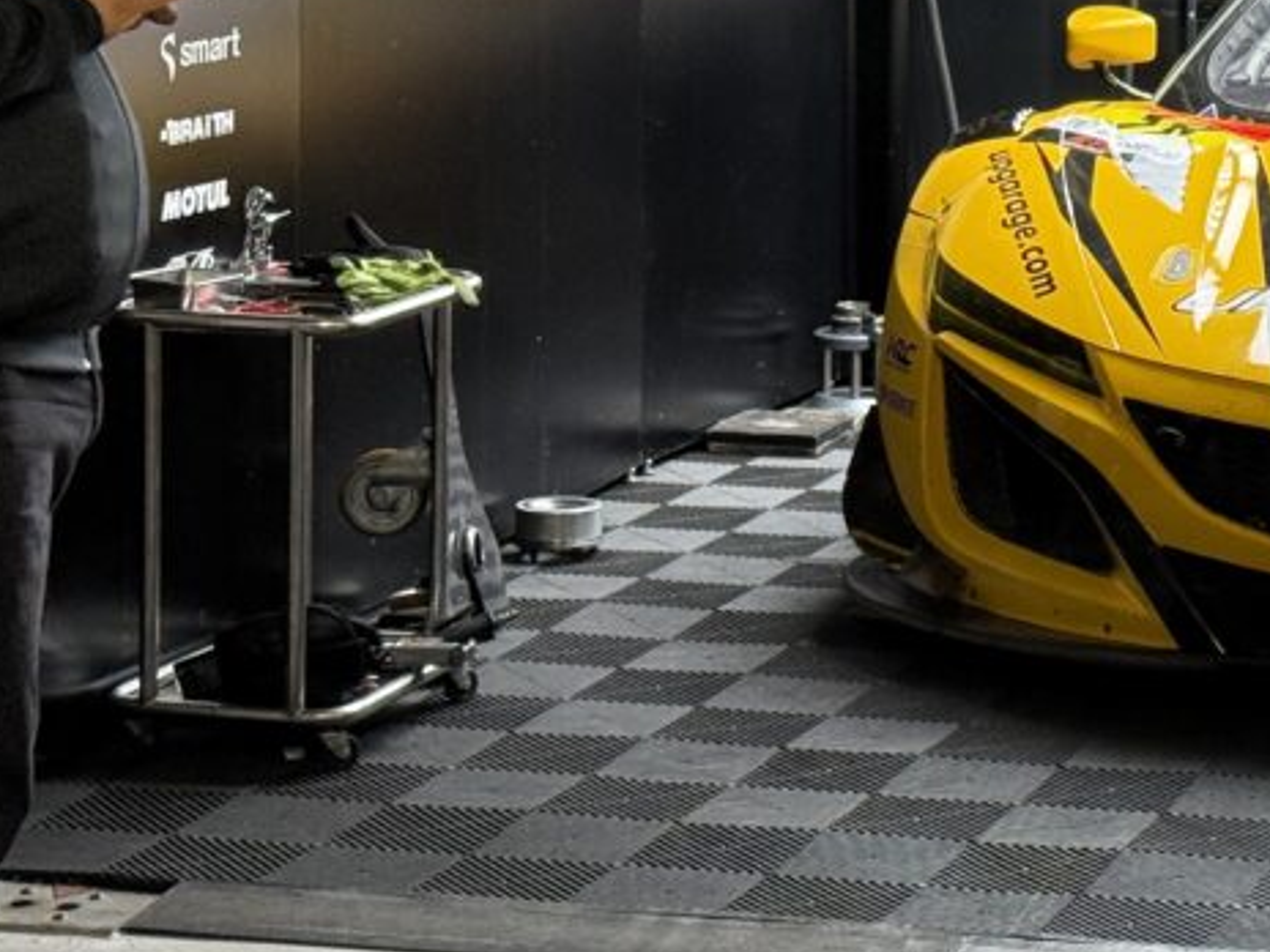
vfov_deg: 12.1
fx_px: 4439
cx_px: 1363
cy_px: -60
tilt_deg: -4.5
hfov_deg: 15.9
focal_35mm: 121
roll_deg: -0.9
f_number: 1.78
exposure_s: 1/120
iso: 80
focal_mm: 6.76
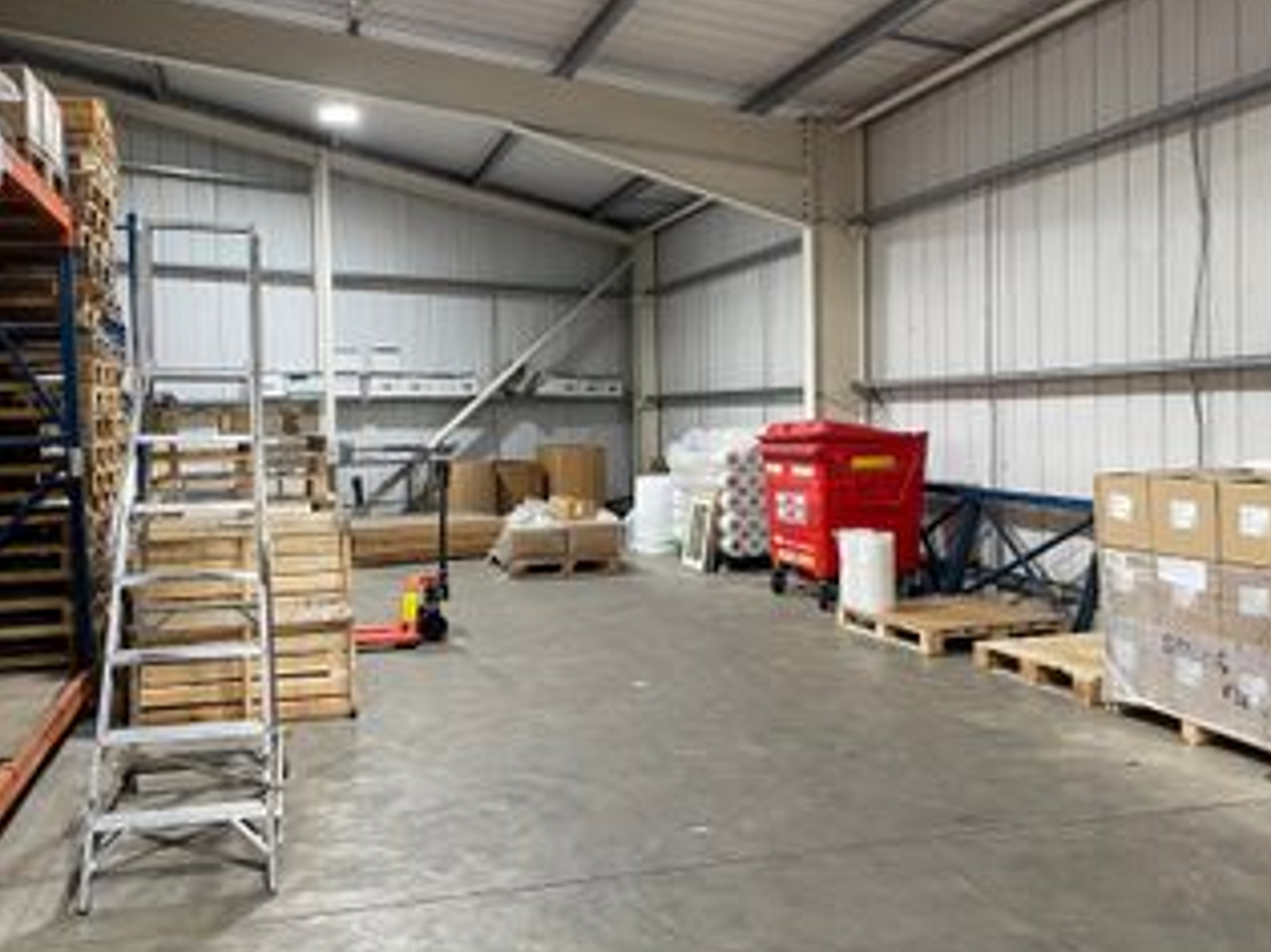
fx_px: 1211
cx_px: 609
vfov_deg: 42.9
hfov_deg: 55.4
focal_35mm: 33
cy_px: 448
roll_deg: +1.1
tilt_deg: -0.7
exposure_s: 1/50
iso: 80
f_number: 1.6
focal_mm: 4.2
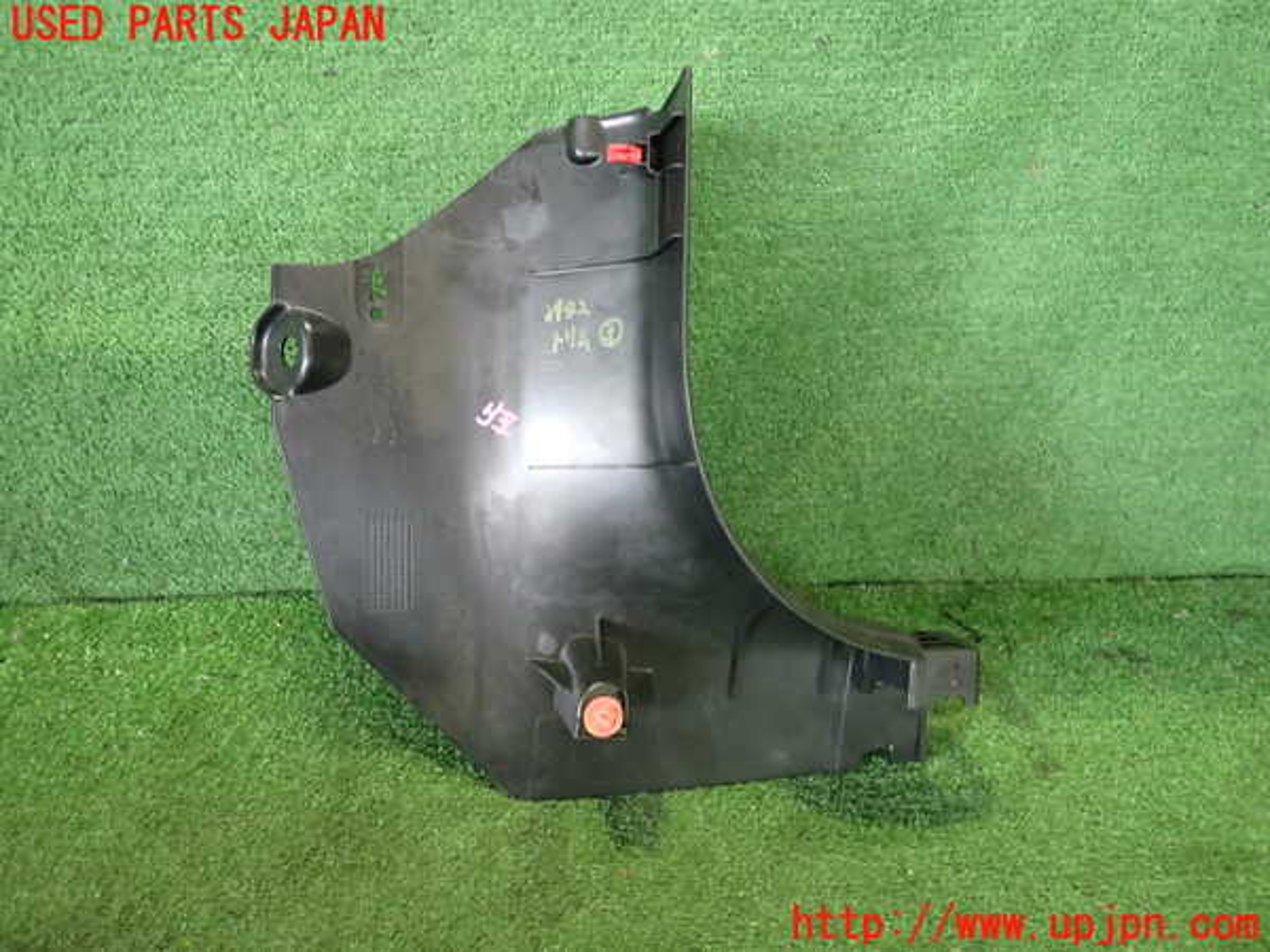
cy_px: 476
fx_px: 917
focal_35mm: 25
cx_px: 635
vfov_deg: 54.9
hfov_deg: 69.4
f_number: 2
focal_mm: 4.5
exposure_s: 1/30
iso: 500
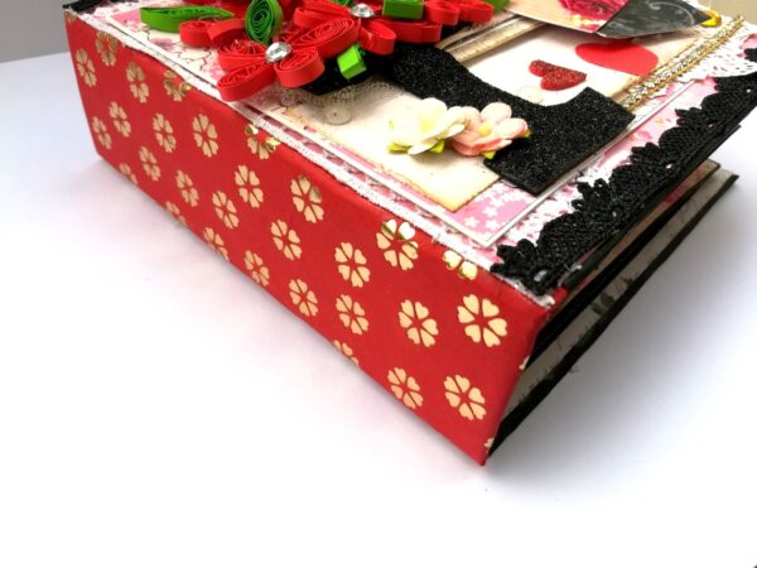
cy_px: 284
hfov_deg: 67.3
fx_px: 569
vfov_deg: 53.1
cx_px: 378
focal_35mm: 26
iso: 50
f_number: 2.2
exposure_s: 1/281
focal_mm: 3.83
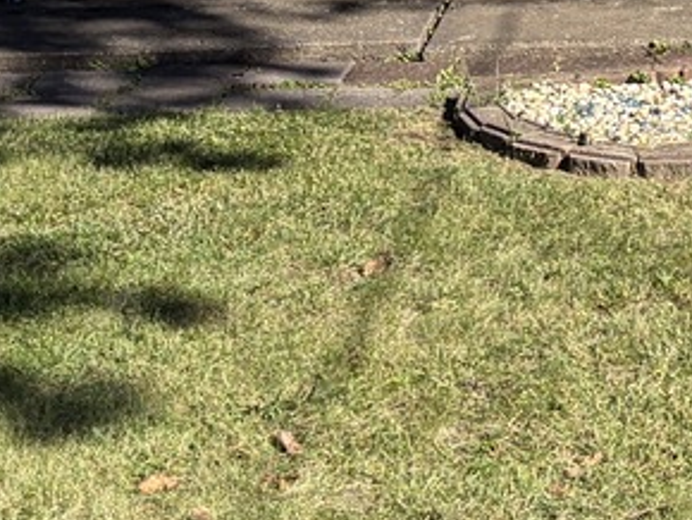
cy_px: -437
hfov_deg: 14.6
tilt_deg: +0.1
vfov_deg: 10.7
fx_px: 2581
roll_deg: +1.6
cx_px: 904
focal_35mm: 129
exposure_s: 1/3279
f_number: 1.6
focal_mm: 5.96
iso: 50
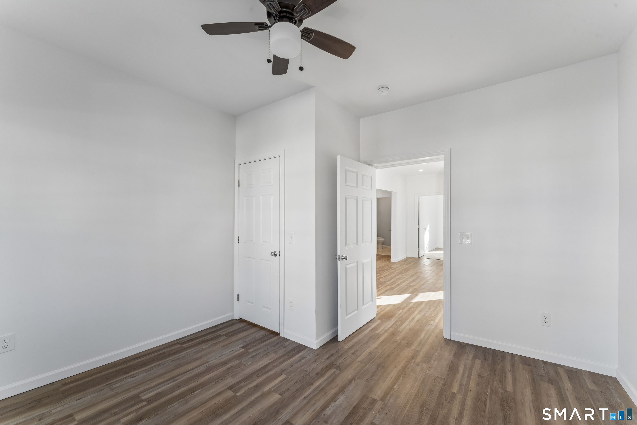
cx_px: 318
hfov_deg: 104.3
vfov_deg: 81.2
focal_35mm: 14
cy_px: 212
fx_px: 248
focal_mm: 14
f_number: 13
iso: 400
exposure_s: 1/13
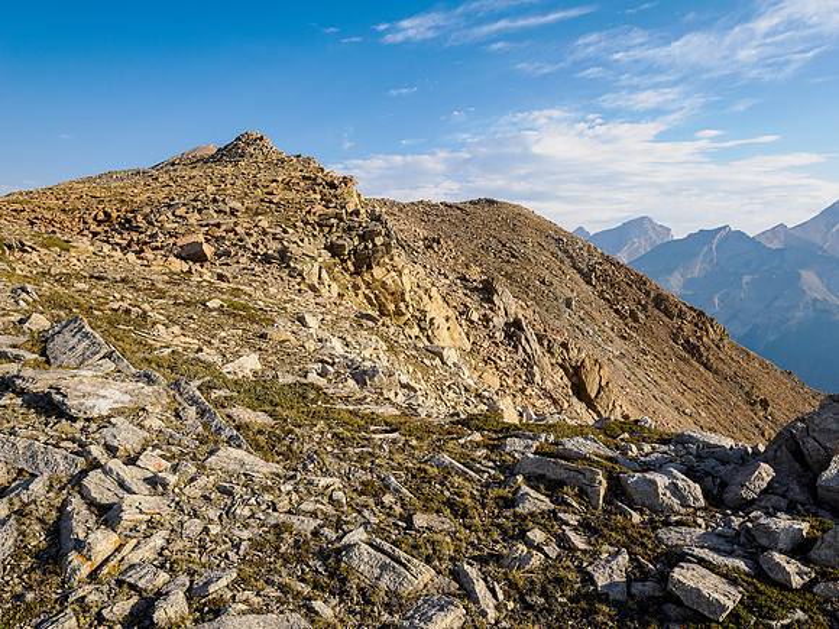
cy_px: 314
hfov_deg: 71.6
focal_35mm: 24
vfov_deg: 56.8
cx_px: 420
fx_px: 582
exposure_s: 1/400
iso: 200
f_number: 8
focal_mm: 12
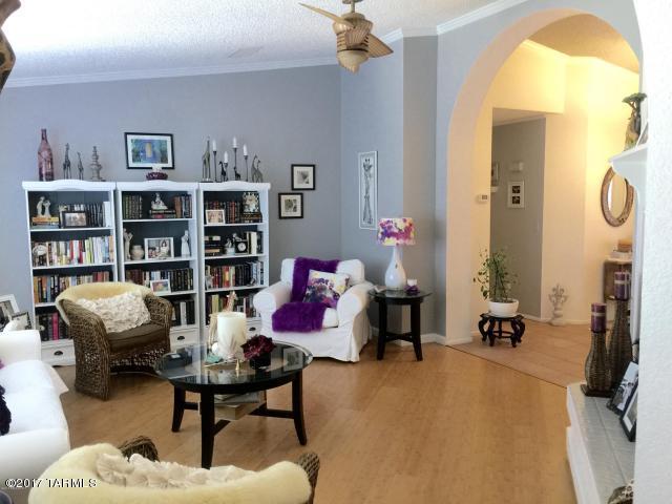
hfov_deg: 61.7
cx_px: 336
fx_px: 563
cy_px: 252
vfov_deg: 48.2
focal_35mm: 29
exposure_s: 1/15
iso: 80
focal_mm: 4.15
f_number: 2.2
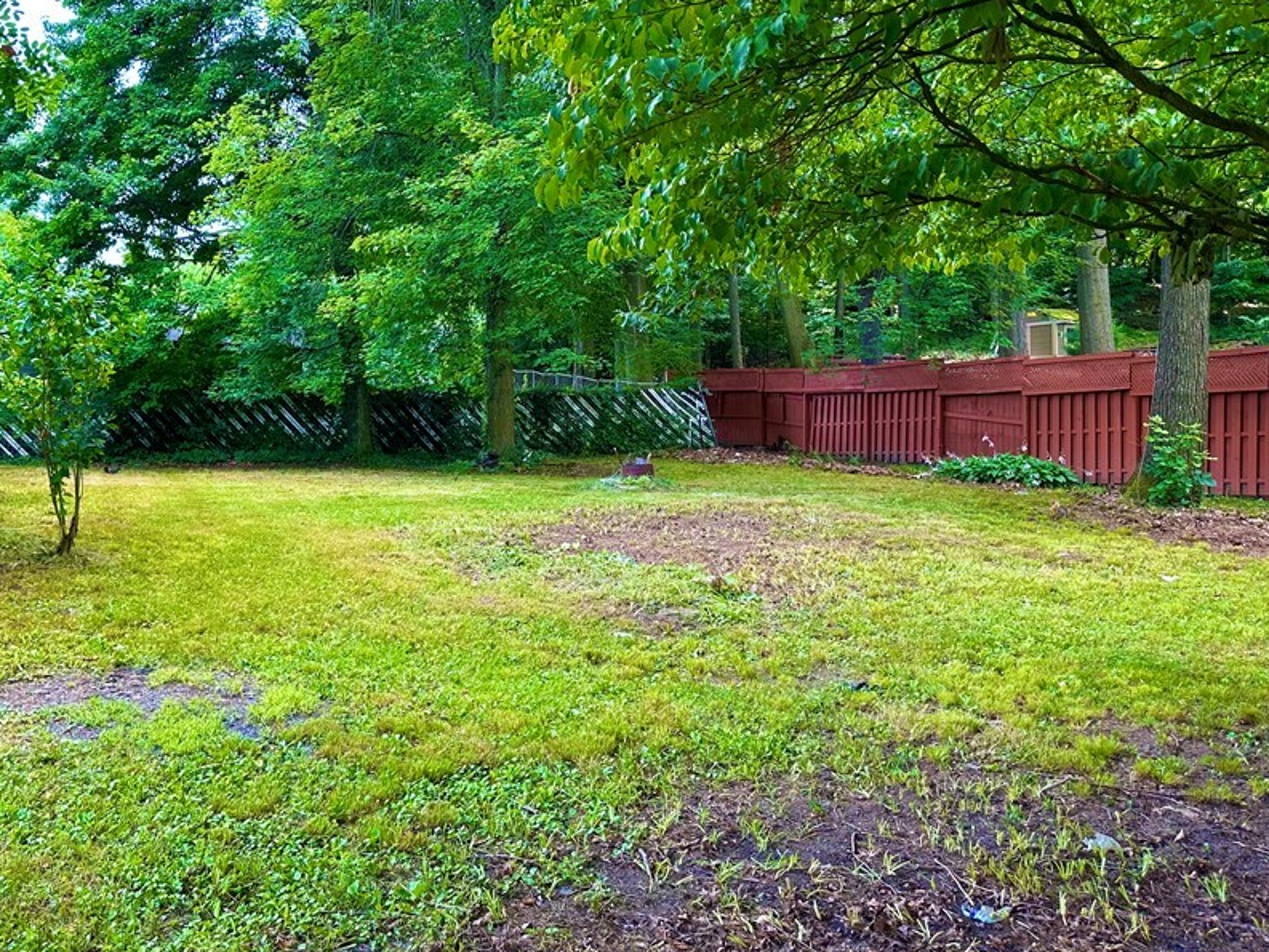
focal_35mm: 31
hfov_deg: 57.7
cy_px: 432
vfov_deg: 45.4
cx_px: 482
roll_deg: +0.1
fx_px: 1137
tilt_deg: +2.6
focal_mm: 6.86
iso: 80
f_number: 1.78
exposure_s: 1/306
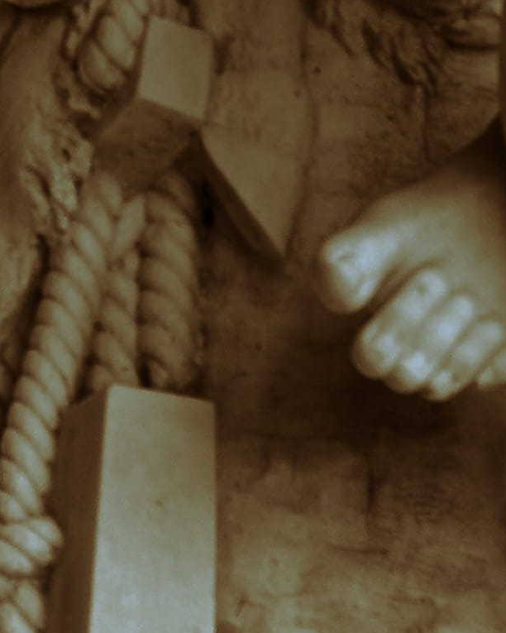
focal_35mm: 241
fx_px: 4511
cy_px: -905
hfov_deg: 6.4
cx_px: 383
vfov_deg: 7.5
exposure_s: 1/80
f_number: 5.6
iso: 100
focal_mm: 24
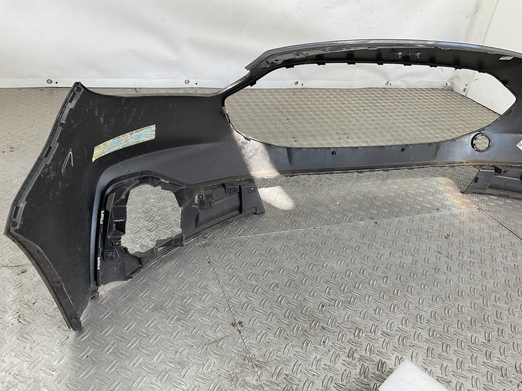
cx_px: 261
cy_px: 196
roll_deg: -11.4
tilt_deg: -30.9
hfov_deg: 61.7
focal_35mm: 29
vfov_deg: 48.2
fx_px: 437
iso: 20
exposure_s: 1/120
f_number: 1.8
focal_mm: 3
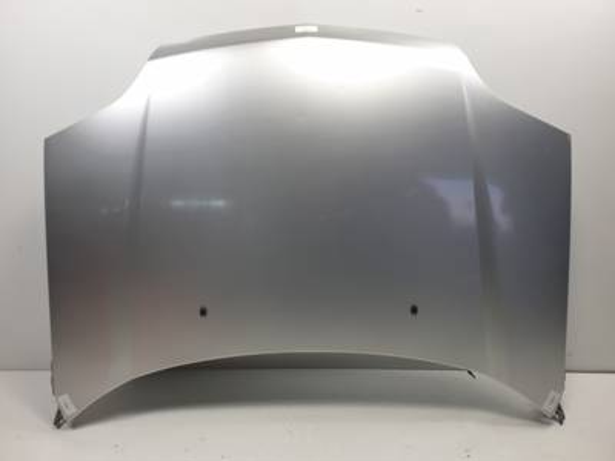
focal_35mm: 26
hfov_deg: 67.3
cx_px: 308
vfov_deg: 53.1
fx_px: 462
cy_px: 230
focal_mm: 4.3
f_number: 2.4
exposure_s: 1/100
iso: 50
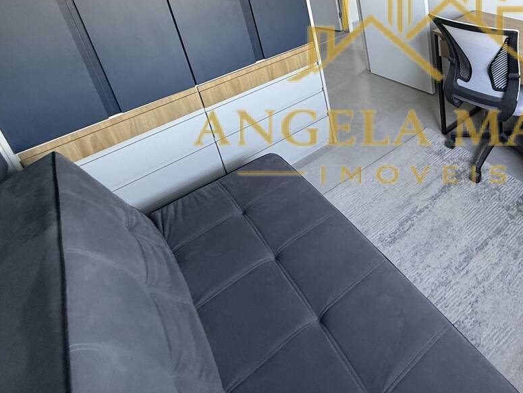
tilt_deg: -17.7
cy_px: 33
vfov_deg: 47.3
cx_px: 416
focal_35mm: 26
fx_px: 393
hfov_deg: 61.9
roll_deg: +6.7
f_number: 2.2
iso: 250
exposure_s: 1/99
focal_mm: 2.22
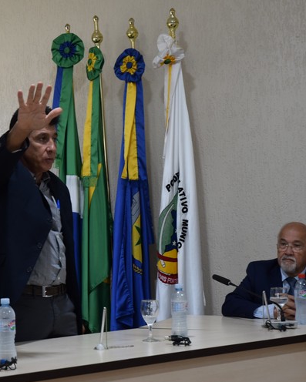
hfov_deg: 15.0
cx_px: 77
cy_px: 192
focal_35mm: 102
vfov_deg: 18.8
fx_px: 1154
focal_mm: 48
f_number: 4.5
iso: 560
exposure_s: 1/60
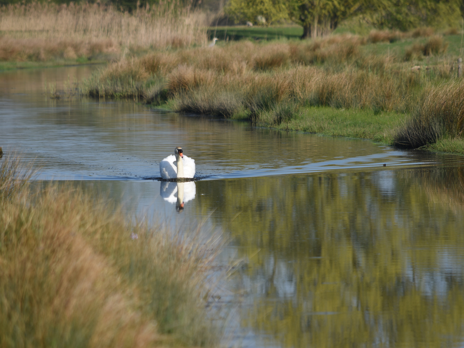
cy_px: 174
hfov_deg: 4.1
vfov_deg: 3.0
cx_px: 208
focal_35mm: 488
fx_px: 6541
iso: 100
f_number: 7.1
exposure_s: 1/500
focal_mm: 300
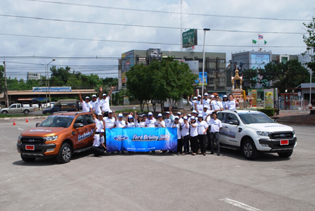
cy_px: 106
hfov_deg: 44.9
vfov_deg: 30.9
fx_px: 381
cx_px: 158
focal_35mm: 44
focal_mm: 29
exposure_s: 1/250
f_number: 8
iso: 100
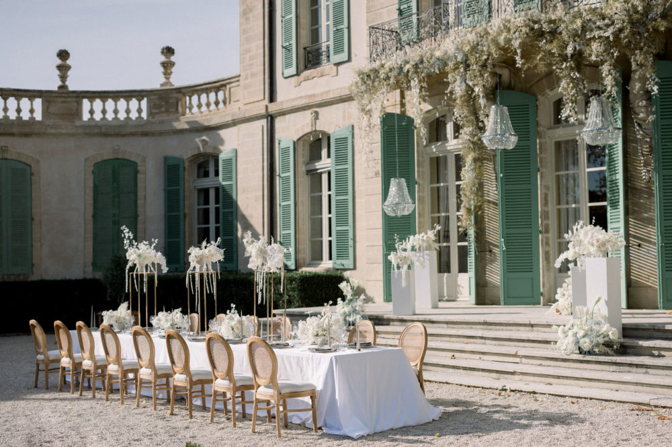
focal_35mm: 50
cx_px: 336
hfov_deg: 39.6
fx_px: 933
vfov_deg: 26.9
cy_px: 224
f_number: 2
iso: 80
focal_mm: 50
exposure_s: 1/8000
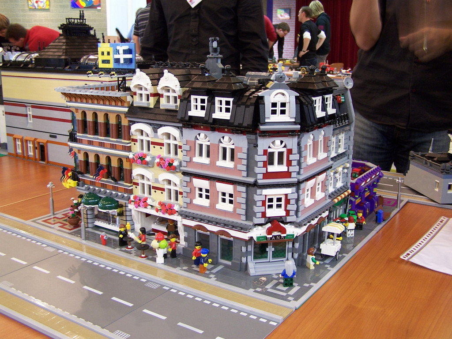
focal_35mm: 38
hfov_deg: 49.0
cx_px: 226
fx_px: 496
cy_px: 170
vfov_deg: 37.7
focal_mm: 6.3
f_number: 2.8
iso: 80
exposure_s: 1/3
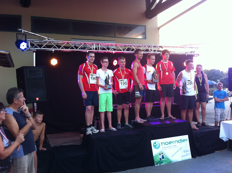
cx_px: 116
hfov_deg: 52.7
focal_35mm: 35
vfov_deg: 40.6
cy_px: 86
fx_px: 234
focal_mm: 3.85
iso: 100
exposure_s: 1/17
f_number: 2.8
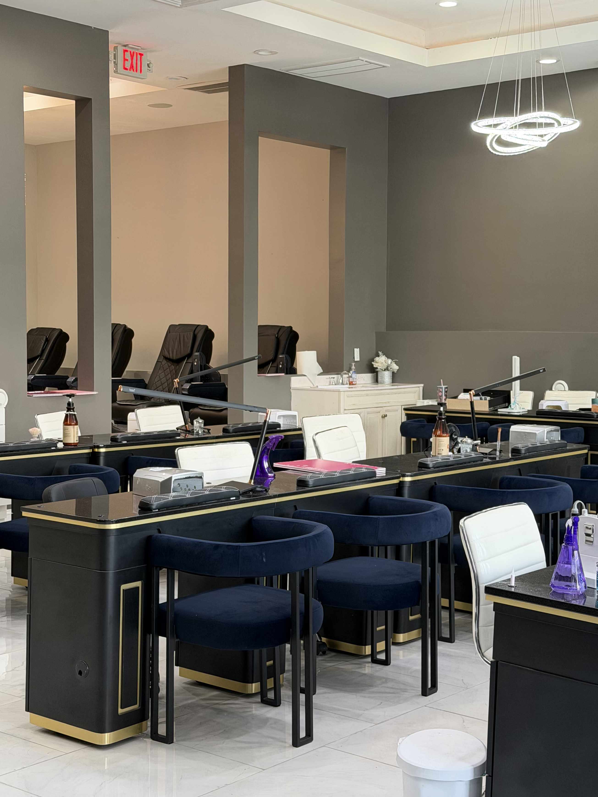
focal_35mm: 48
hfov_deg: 30.3
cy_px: 398
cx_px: 299
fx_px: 1106
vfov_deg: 39.7
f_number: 1.78
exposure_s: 1/60
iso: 125
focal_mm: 6.76
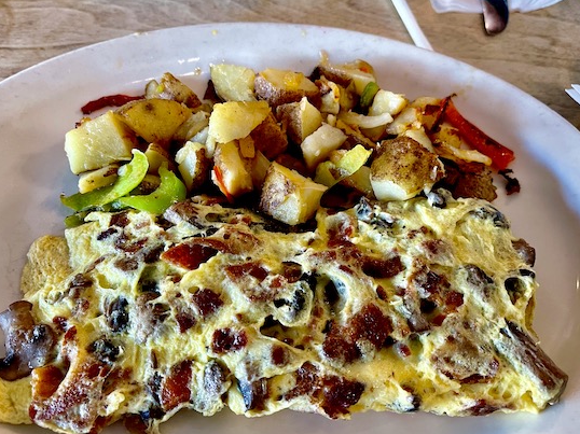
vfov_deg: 48.1
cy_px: 238
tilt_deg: -57.7
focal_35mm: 29
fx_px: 486
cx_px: 300
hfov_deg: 61.7
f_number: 1.6
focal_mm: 5.1
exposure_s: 1/60
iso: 200
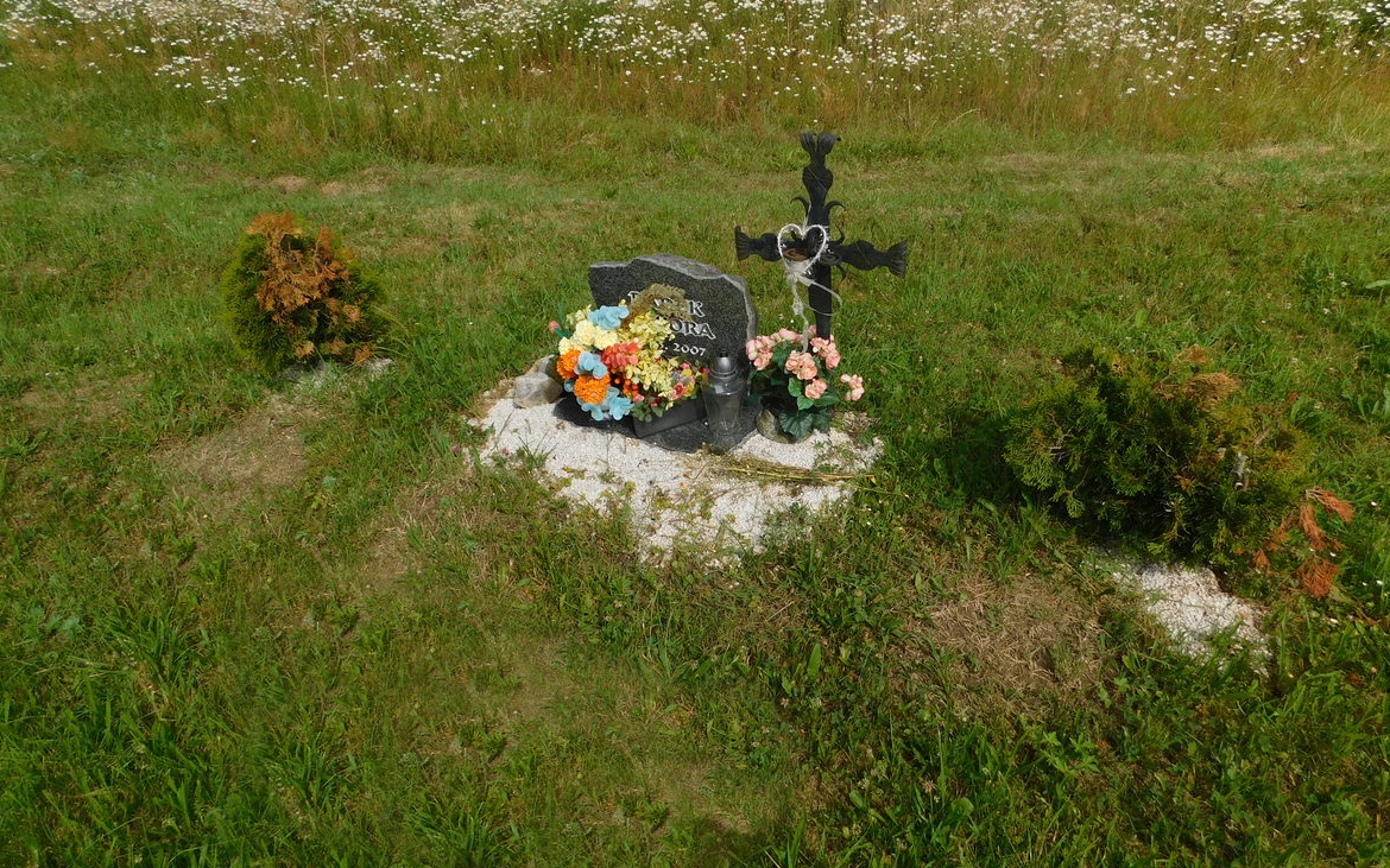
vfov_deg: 49.0
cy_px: 354
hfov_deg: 72.5
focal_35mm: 25
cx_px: 710
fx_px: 947
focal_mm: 4
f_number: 6
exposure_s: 1/640
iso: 125
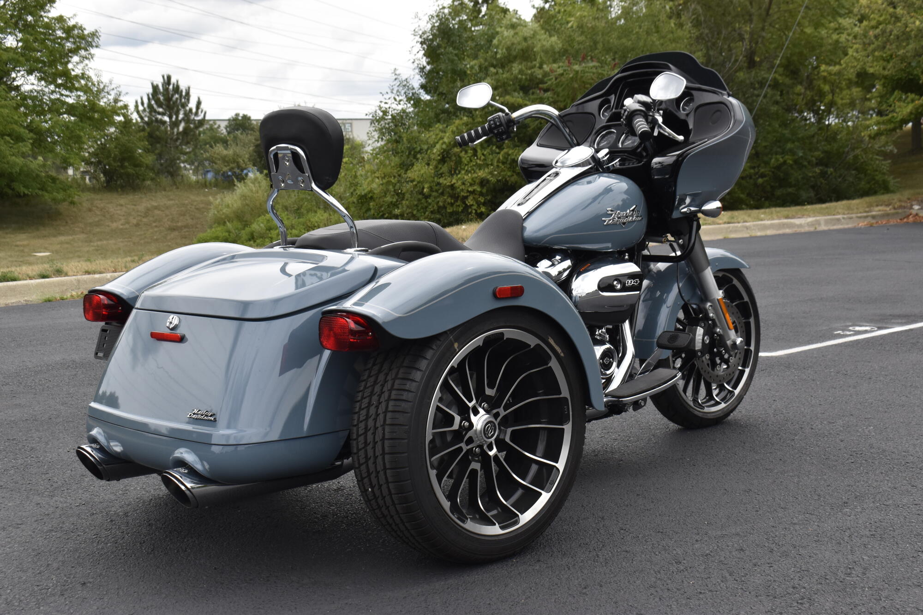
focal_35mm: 51
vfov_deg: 26.5
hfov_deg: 38.9
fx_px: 1307
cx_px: 462
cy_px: 308
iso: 400
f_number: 10
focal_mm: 34
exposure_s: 1/400
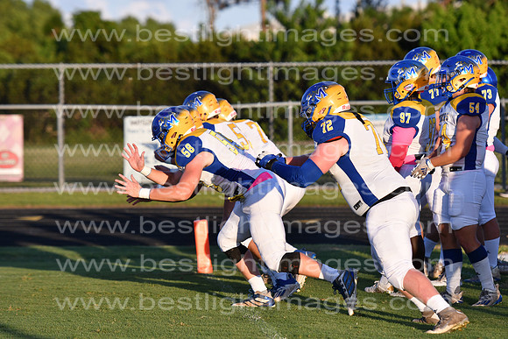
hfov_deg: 8.9
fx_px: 3281
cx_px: 254
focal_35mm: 232
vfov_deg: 5.9
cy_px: 170
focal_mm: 155
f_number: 4
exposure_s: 1/3200
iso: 400
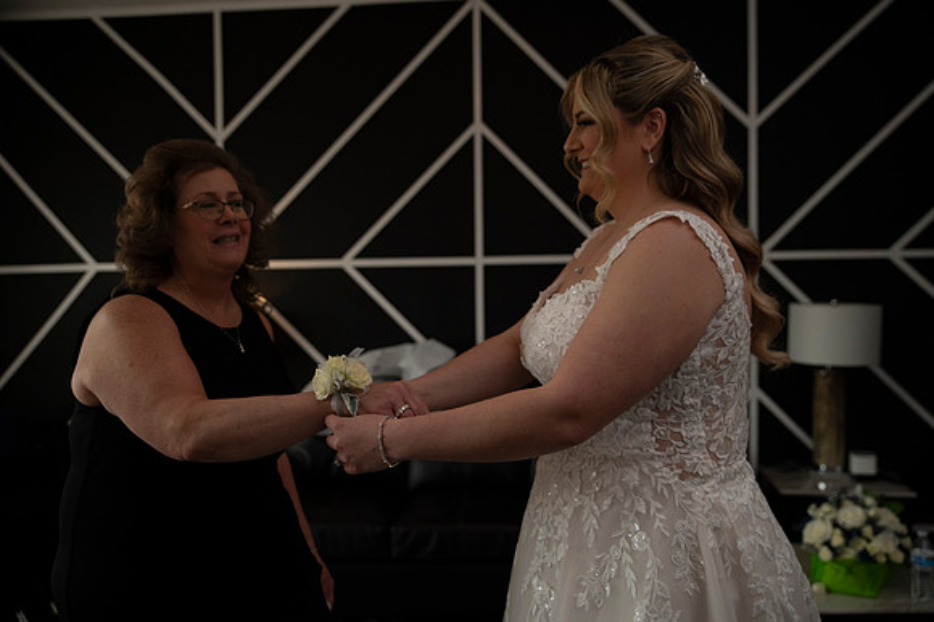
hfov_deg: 58.7
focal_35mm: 32
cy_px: 311
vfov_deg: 41.1
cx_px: 467
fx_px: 830
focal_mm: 32
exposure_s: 1/1600
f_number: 2.8
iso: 1600
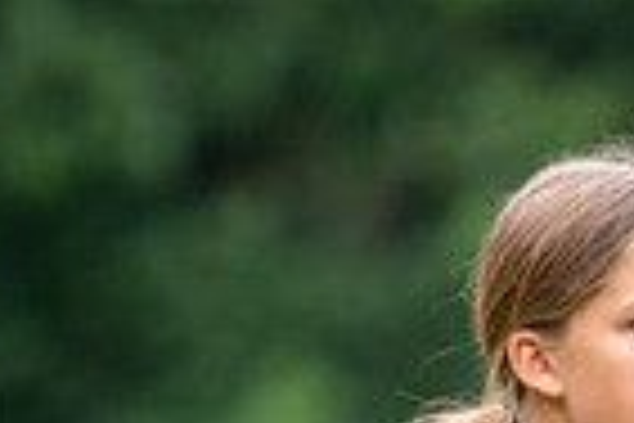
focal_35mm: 1847
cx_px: 598
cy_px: 864
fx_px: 32525
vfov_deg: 0.7
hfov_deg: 1.1
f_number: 4
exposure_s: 1/500
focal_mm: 300
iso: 500
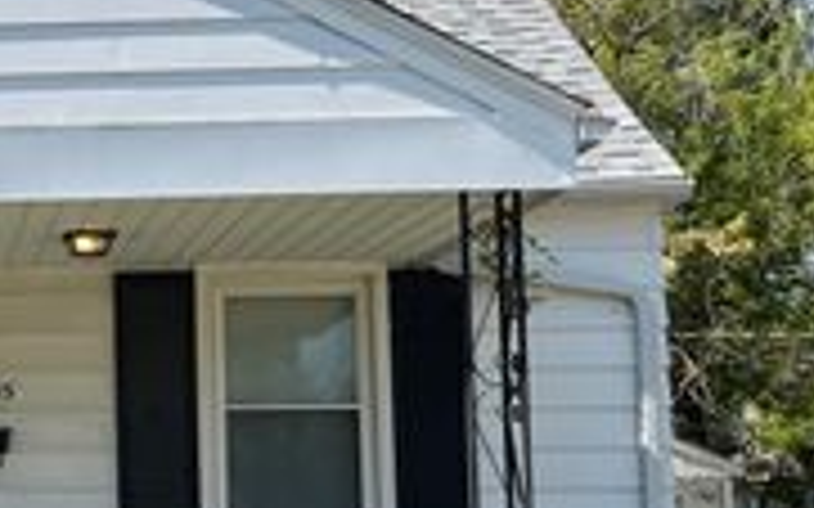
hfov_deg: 24.7
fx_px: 1685
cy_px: 411
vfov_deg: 17.0
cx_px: -144
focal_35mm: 76
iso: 50
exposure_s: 1/1890
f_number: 1.6
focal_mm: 5.1
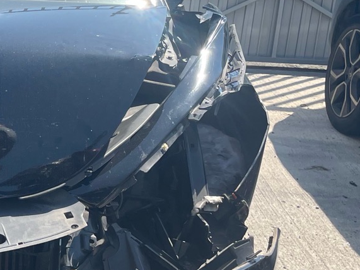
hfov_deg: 21.0
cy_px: 190
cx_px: -141
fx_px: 853
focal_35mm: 82
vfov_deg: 17.9
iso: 32
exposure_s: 1/1795
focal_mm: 4.2
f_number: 1.6
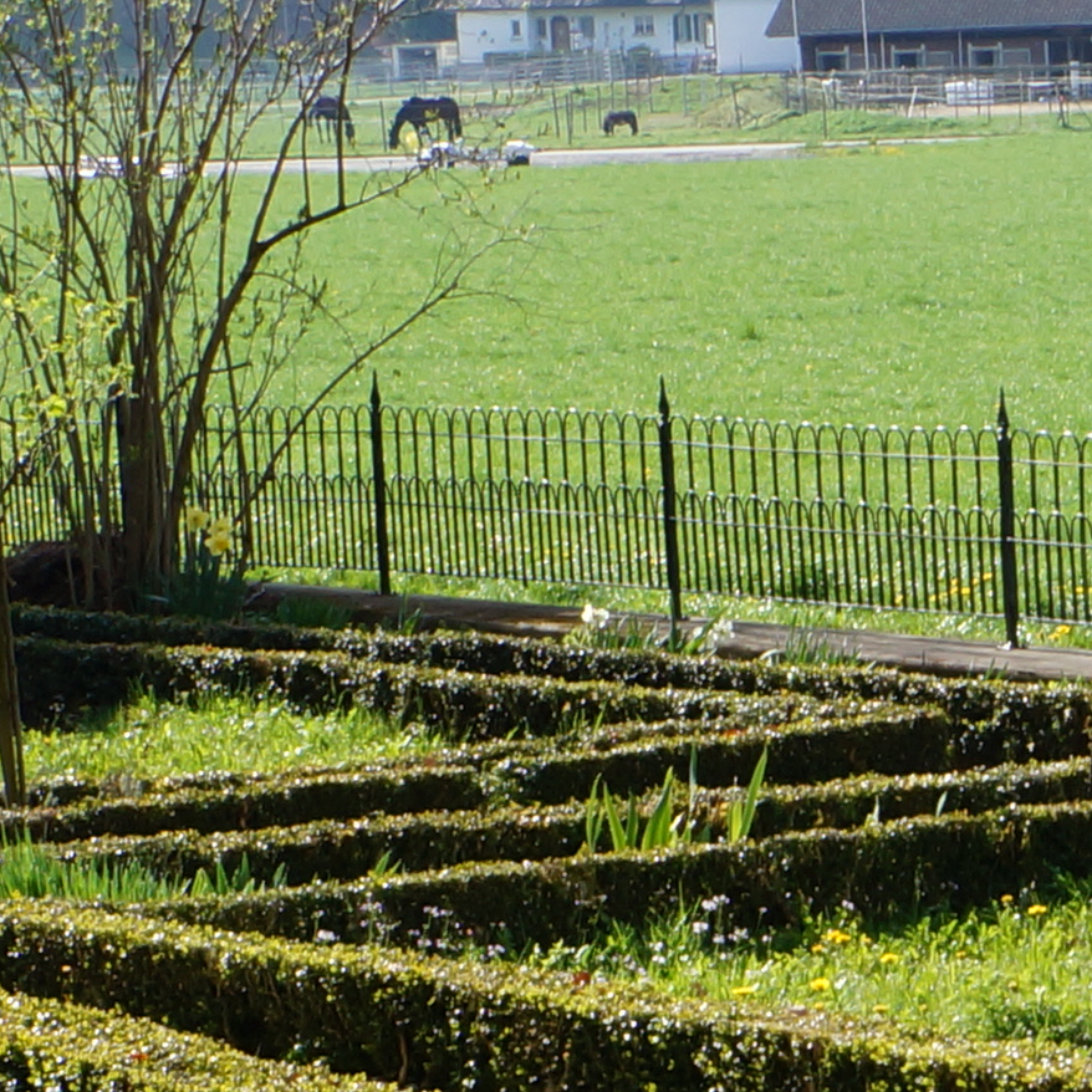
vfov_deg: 8.9
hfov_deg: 8.9
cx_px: 1580
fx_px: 6866
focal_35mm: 192
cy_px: 1454
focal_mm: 27
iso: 200
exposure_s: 1/100
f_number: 11
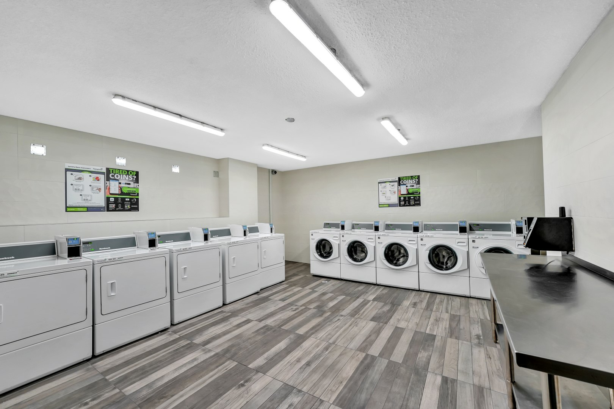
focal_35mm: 14
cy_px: 204
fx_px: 239
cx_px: 307
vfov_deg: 81.2
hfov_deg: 104.3
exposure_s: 1/60
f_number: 6.3
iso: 400
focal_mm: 14
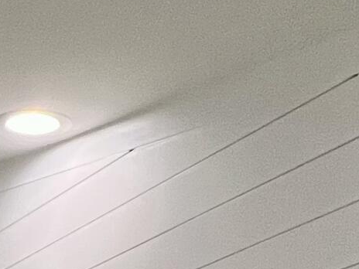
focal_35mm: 84
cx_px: -593
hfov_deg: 13.3
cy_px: 635
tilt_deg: -1.4
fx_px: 871
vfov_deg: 13.3
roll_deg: +0.5
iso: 160
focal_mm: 1.57
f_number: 1.8
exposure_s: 1/120
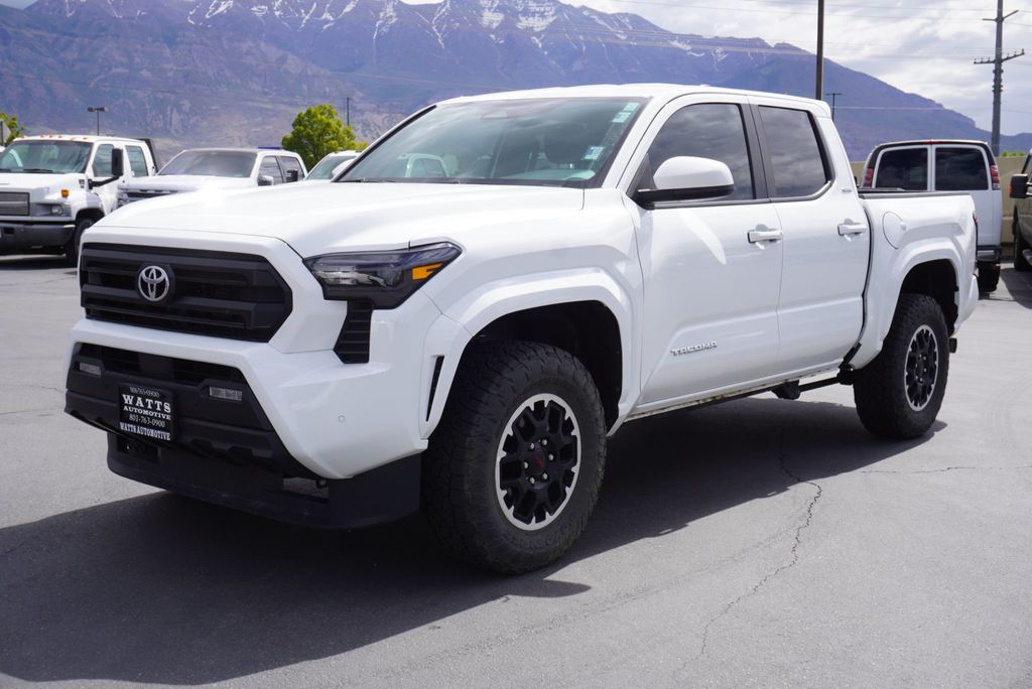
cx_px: 516
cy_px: 344
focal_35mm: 42
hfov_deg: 46.4
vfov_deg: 31.9
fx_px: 1205
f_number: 9
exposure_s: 1/200
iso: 100
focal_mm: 28
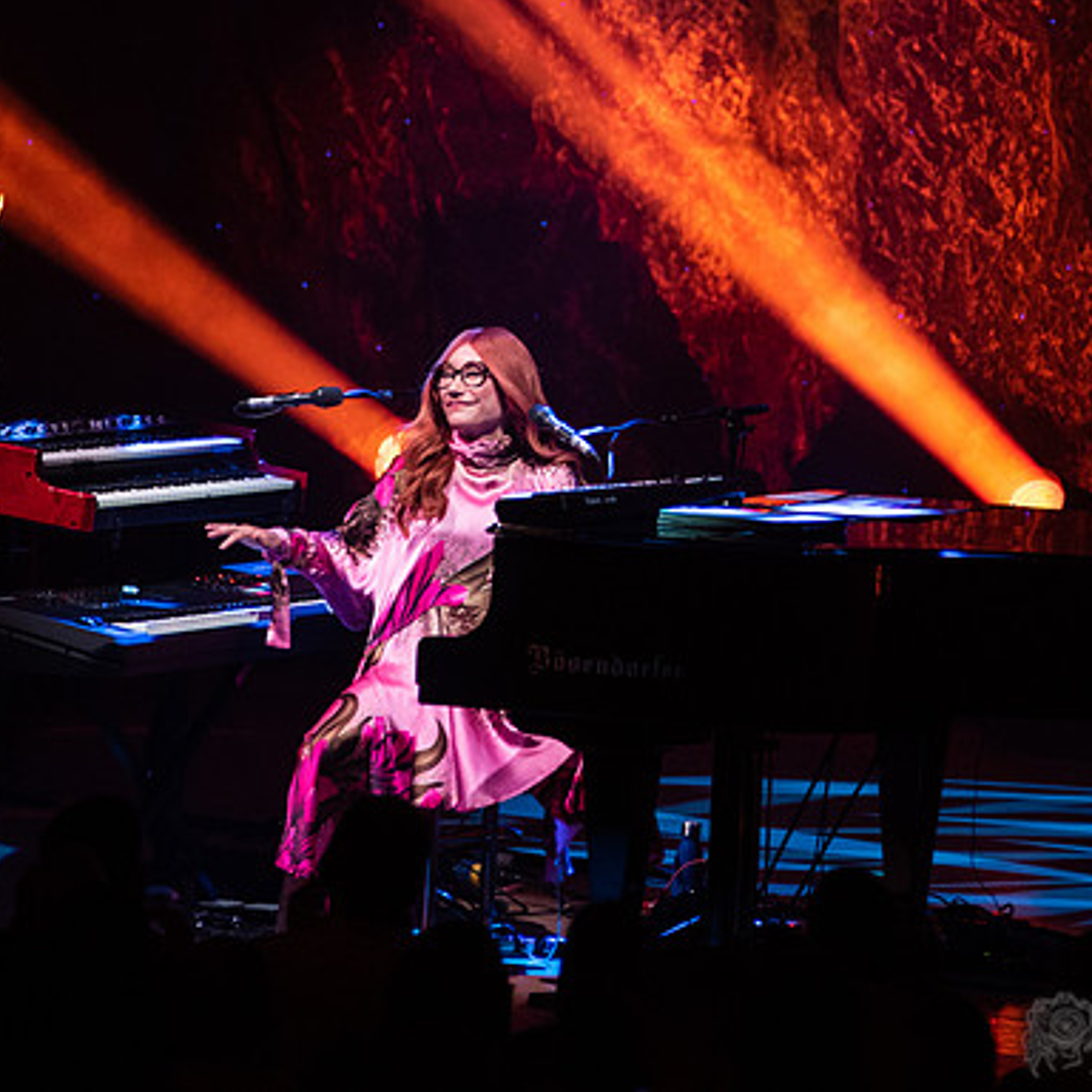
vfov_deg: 4.4
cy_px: 245
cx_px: 745
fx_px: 14133
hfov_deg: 4.4
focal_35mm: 396
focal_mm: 200
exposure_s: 1/200
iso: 2000
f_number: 3.2
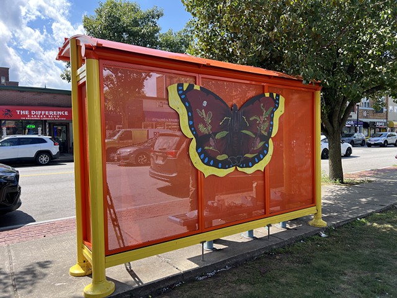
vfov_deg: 53.1
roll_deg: +0.9
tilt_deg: -2.5
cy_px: 149
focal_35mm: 26
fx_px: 298
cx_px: 198
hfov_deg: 67.3
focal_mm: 5.7
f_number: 1.5
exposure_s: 1/1326
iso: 50
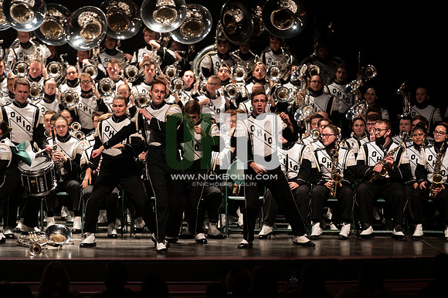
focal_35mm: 200
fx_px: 2487
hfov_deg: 10.3
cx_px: 224
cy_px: 149
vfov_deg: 6.9
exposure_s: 1/500
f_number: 2.8
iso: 2500
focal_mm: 200
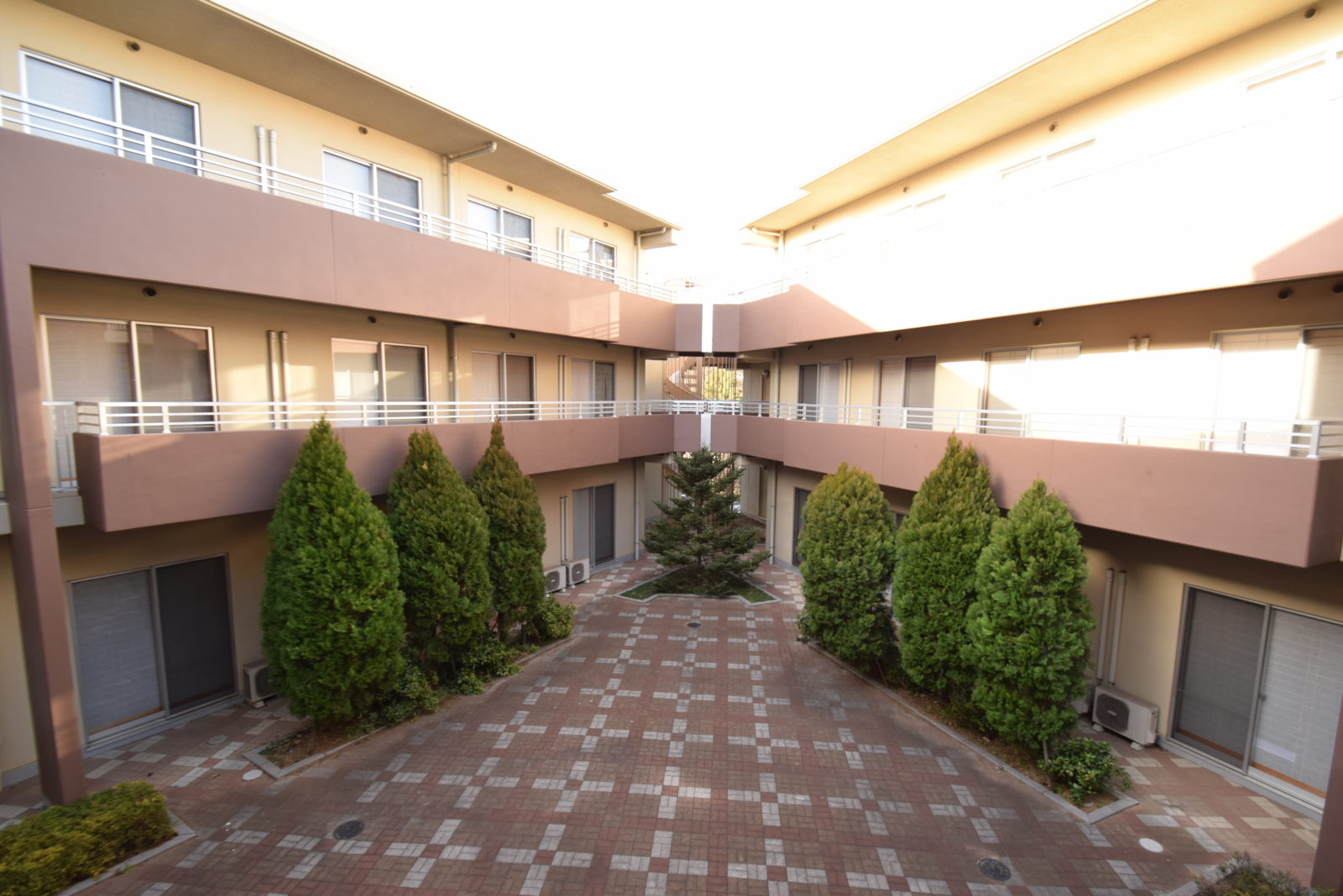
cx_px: 672
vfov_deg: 77.3
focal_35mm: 15
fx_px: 560
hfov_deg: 100.4
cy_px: 448
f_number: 5.6
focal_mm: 10
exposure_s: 1/125
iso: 360
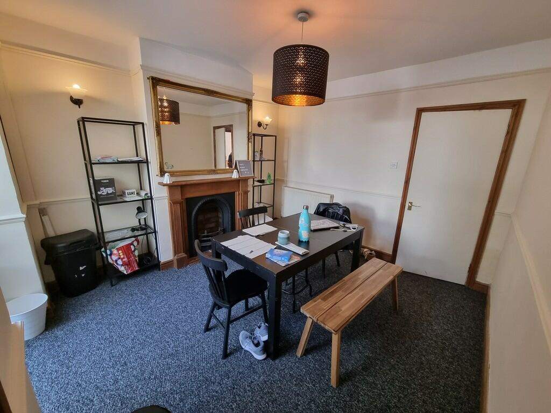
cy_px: 206
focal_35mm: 13
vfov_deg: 89.9
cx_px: 276
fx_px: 207
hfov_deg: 106.2
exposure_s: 1/50
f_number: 2.2
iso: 320
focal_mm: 2.2
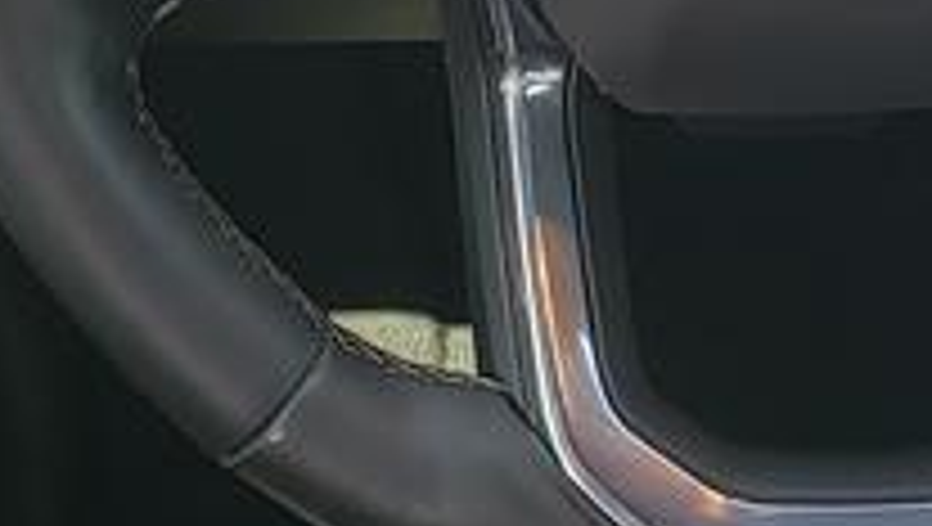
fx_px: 3464
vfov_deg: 8.6
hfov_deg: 15.0
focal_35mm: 140
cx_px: 955
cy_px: -180
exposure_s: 1/44
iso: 50
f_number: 2.4
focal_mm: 4.3
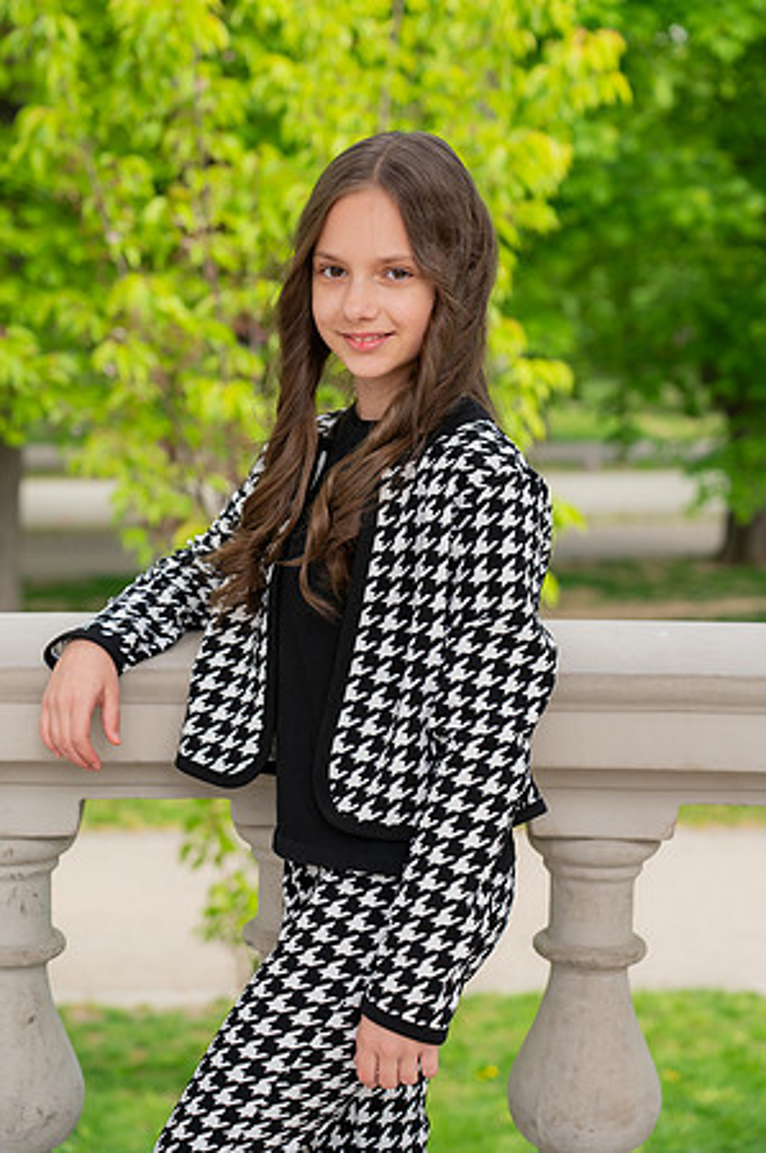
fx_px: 2239
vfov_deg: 28.9
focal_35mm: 70
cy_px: 576
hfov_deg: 19.4
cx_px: 383
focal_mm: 70
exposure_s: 1/400
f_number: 4.5
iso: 400
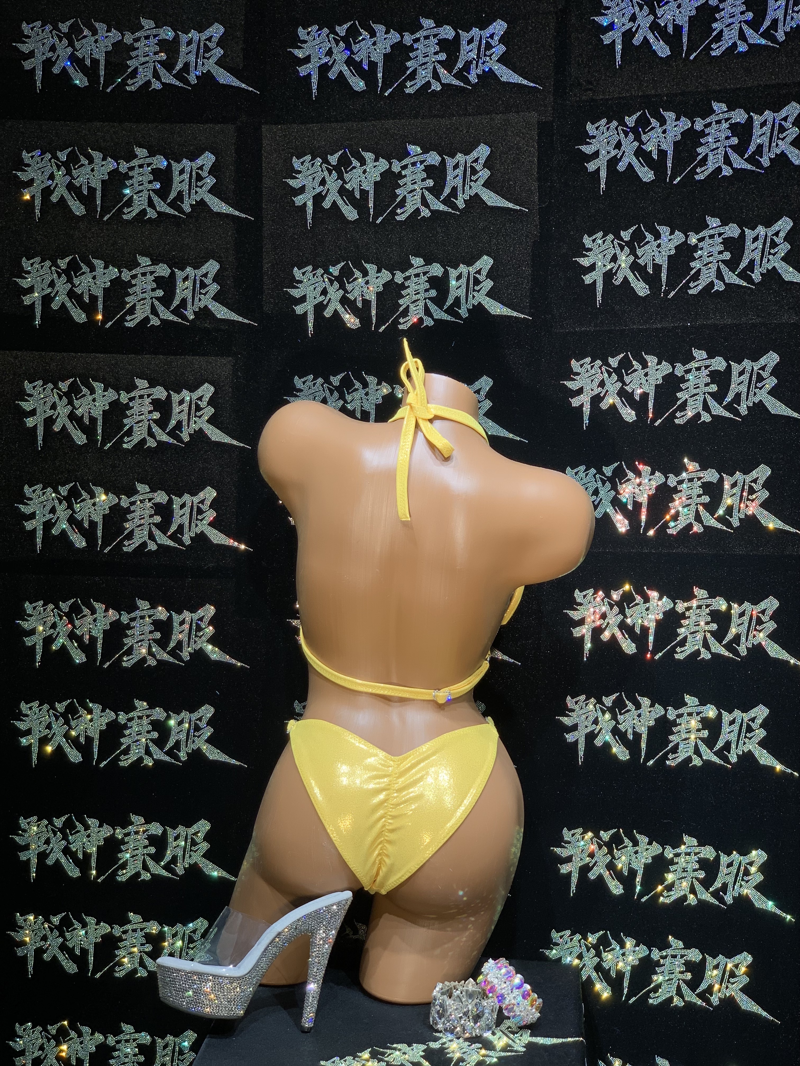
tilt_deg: -4.0
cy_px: 533
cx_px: 400
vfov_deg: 36.8
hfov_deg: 28.0
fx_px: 1602
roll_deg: -2.8
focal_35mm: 52
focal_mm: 6
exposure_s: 1/122
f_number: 2.4
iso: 16
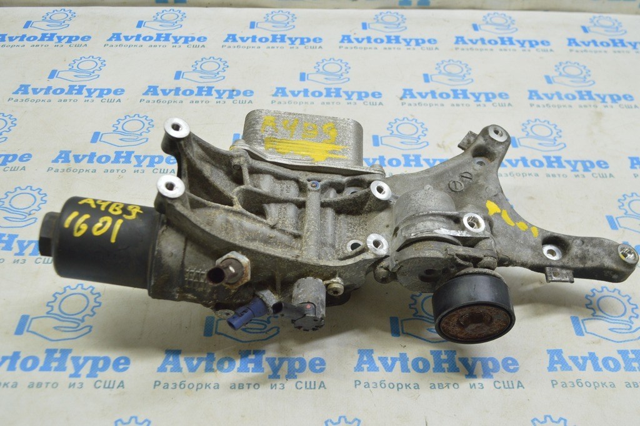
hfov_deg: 49.6
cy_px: 213
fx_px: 693
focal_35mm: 39
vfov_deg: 34.2
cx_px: 320
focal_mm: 26
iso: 400
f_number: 5.6
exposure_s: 1/20
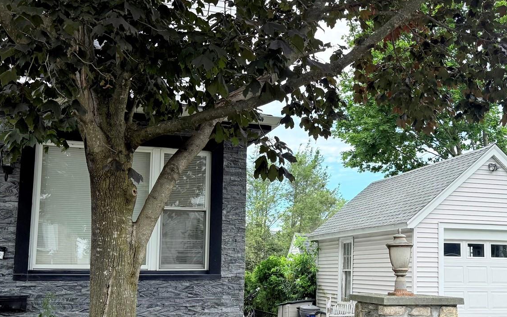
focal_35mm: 46
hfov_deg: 43.0
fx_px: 636
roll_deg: -0.1
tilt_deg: +6.8
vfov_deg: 27.9
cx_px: 332
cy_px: 190
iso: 100
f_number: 1.78
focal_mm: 6.76
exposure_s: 1/2169
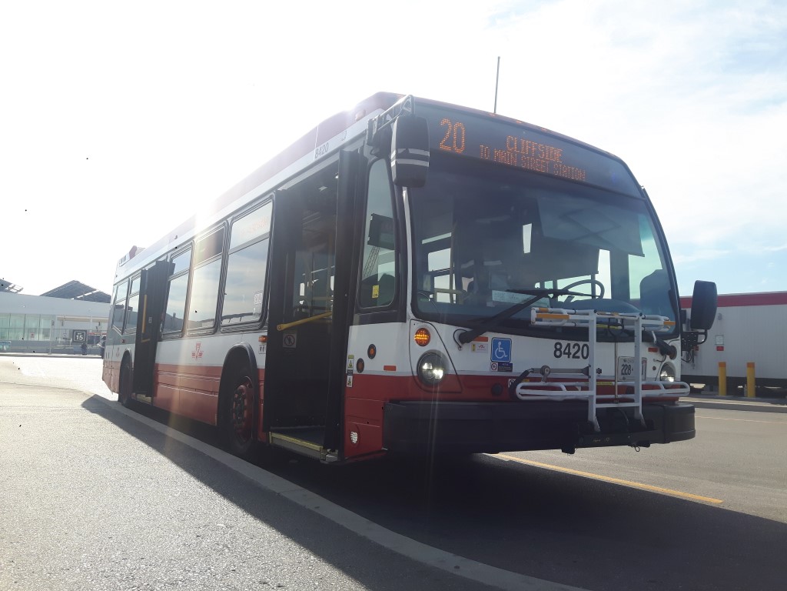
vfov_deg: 45.4
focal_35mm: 31
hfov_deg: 58.4
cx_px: 394
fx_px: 705
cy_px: 296
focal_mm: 3.7
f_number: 1.9
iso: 40
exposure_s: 1/1063
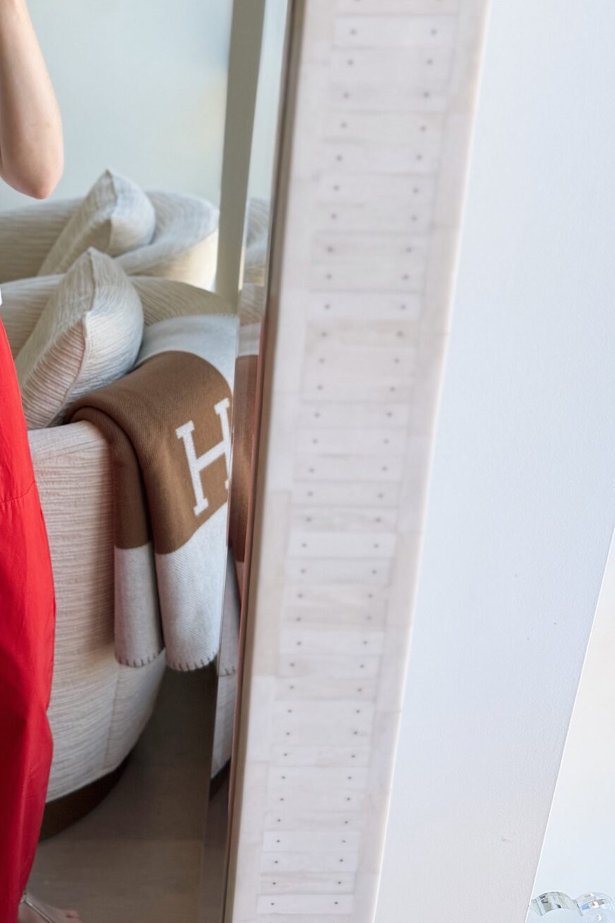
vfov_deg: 39.4
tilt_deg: -22.0
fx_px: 1256
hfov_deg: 26.3
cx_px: 28
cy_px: 247
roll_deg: -1.3
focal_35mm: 49
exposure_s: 1/135
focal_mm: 6.76
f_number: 1.78
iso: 50
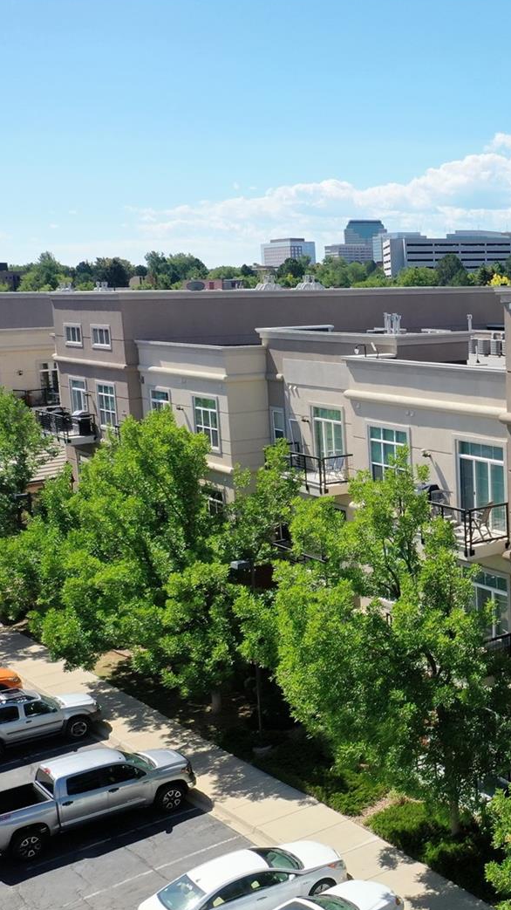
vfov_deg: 45.5
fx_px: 1085
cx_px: 627
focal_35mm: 45
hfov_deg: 23.9
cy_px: 456
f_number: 5.6
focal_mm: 10.26
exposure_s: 1/500
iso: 100
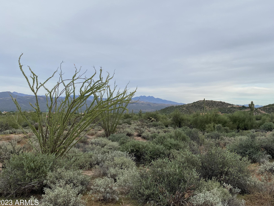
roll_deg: -0.7
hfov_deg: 56.4
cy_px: 87
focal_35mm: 32
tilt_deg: +5.5
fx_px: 253
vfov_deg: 44.0
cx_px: 165
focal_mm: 4.25
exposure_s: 1/1678
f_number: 1.8
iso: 32
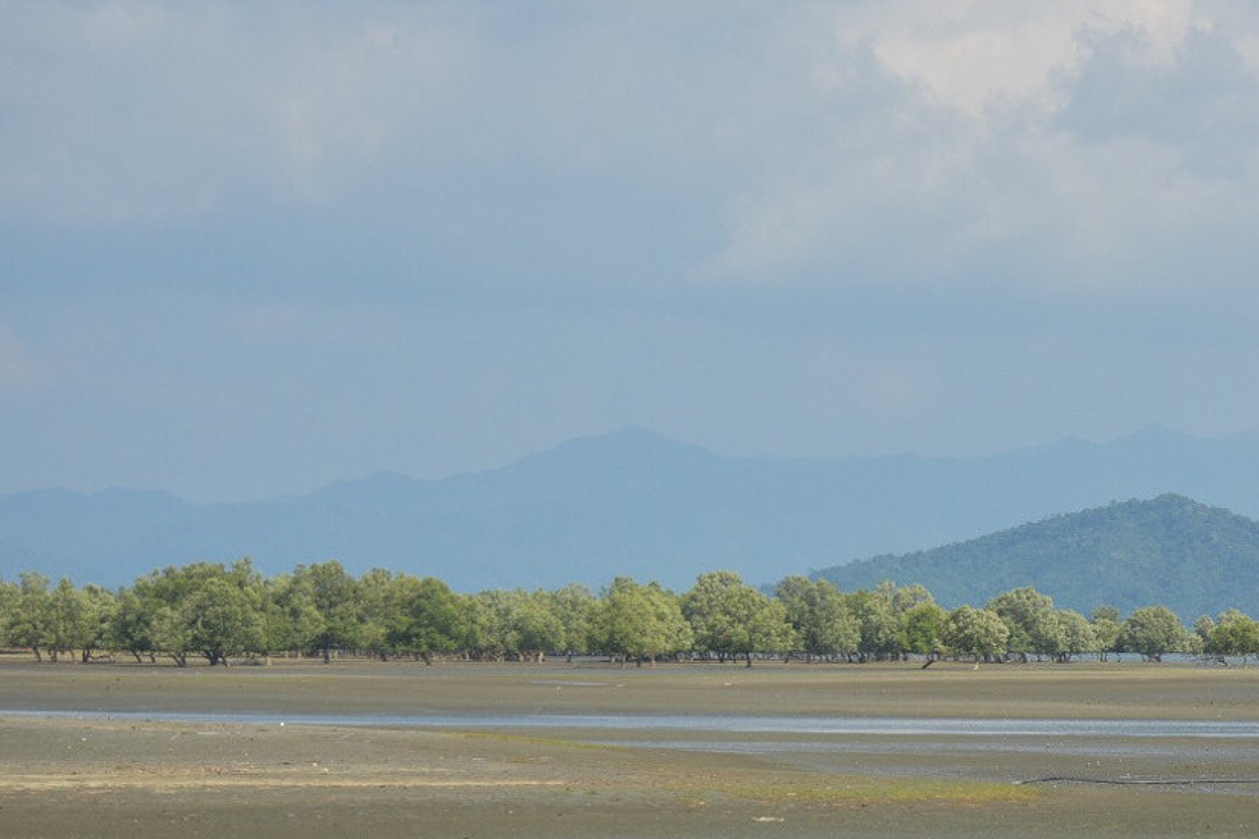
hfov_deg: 12.7
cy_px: 606
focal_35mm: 160
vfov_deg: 8.6
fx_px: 5594
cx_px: 1206
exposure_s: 1/2000
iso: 160
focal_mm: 55
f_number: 4.5
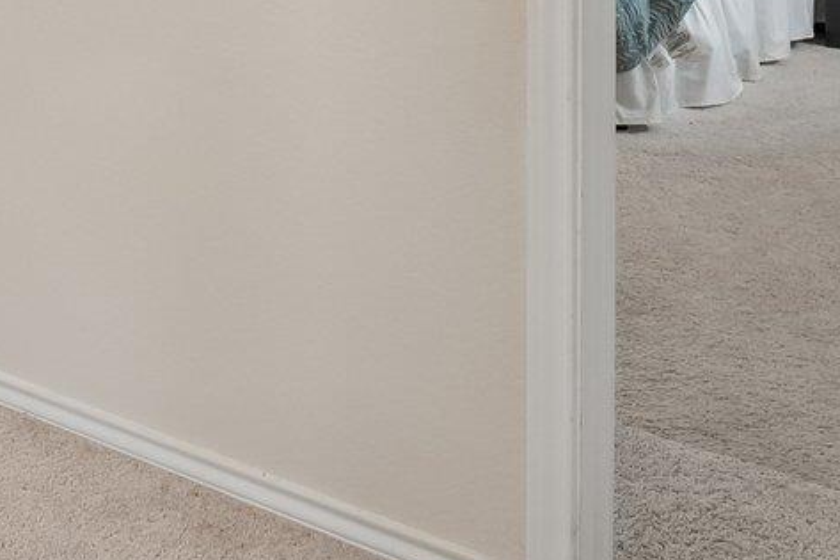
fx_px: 1516
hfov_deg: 27.2
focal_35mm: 65
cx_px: -179
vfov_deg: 18.3
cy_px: -310
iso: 800
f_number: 8
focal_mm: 15
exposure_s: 1/30
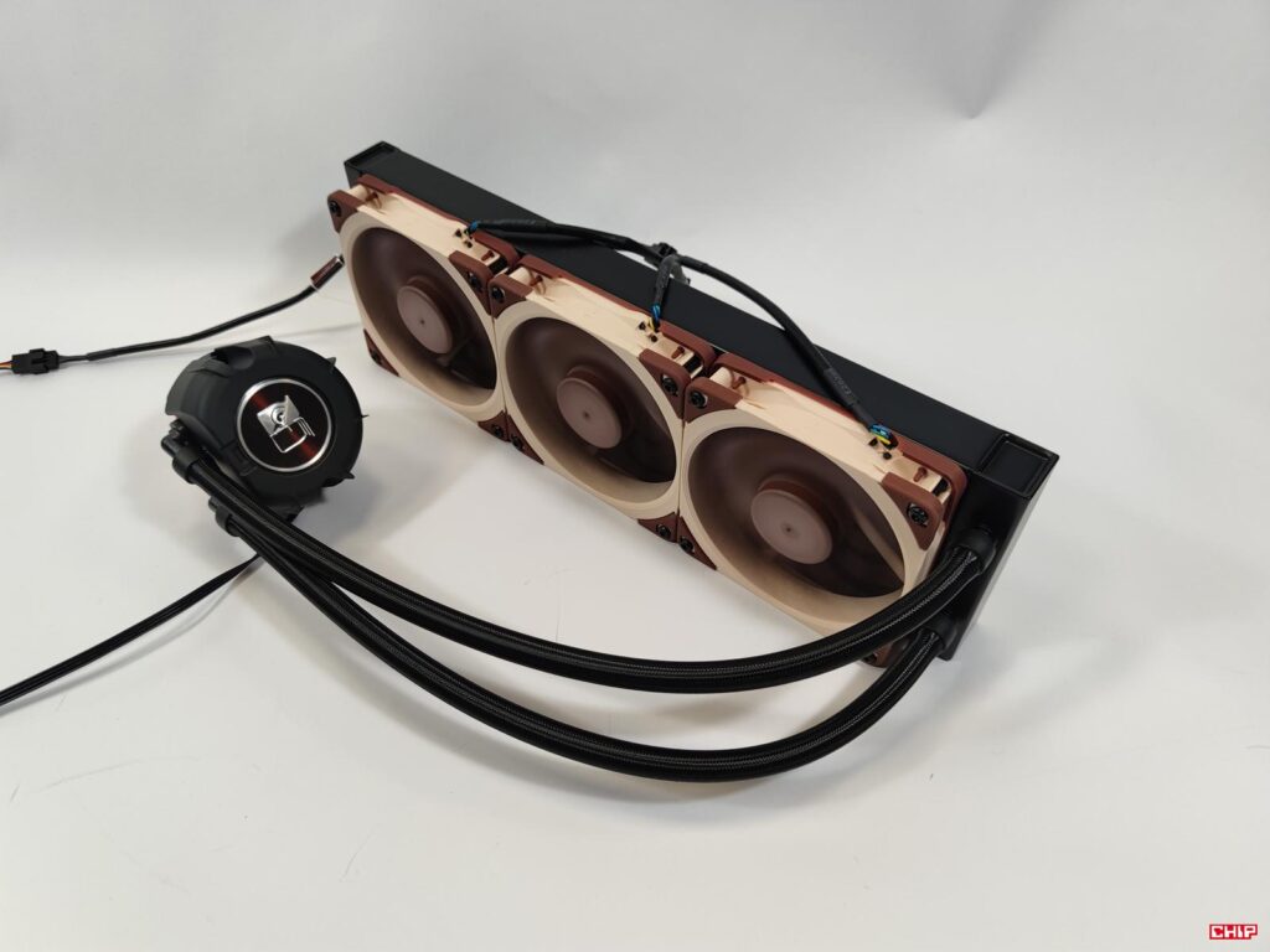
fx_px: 917
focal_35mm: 25
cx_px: 635
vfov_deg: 54.9
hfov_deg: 69.4
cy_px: 476
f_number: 1.85
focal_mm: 6.78
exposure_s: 1/100
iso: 100
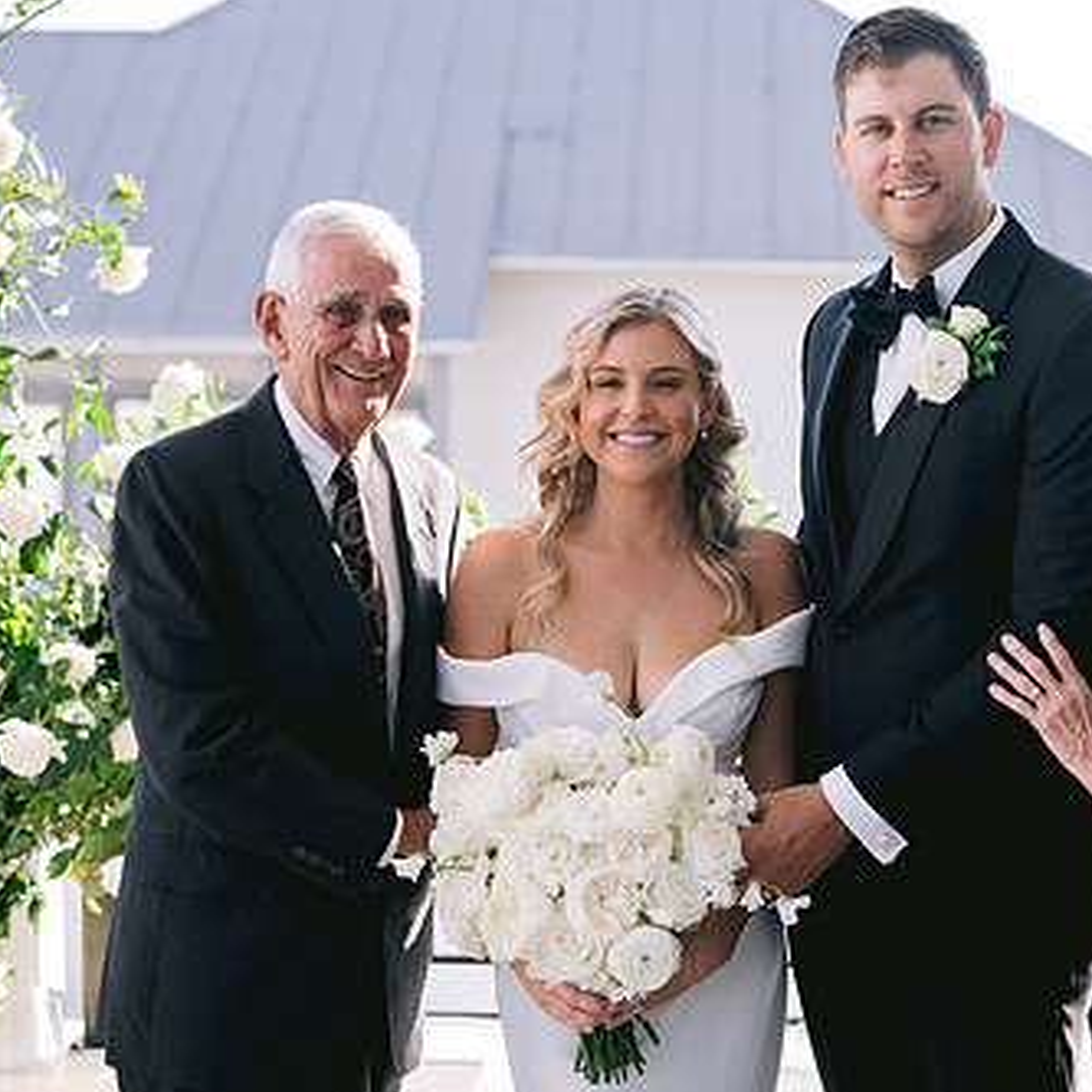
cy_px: 572
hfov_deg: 23.2
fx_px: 2641
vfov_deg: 23.4
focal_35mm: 74
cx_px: 758
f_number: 2.8
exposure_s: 1/800
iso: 200
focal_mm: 50
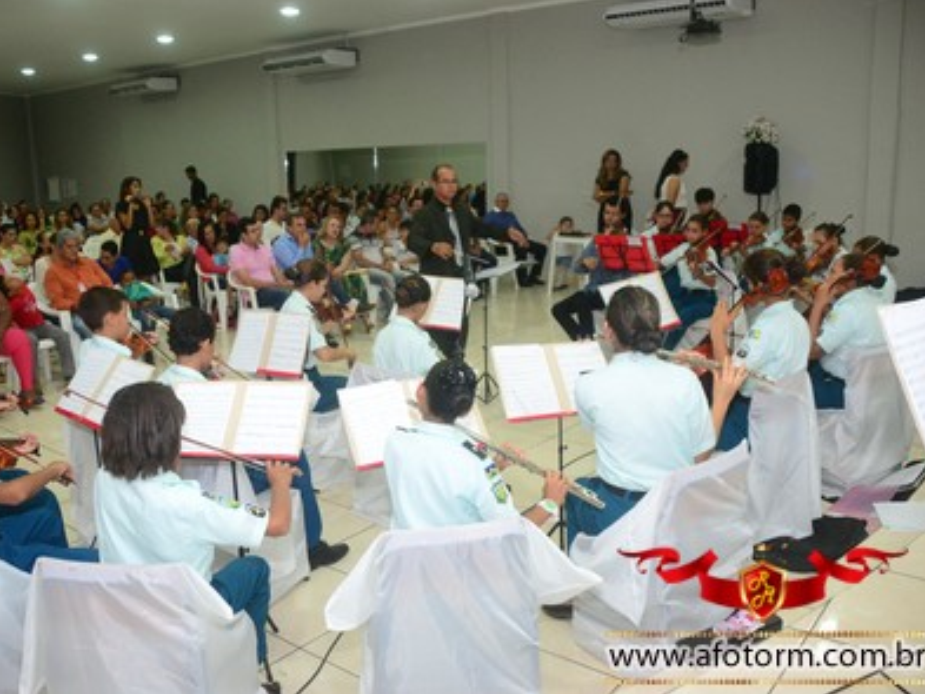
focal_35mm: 33
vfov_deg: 43.0
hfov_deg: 55.2
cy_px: 343
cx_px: 410
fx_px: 882
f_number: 3.5
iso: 1600
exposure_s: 1/80
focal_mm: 20
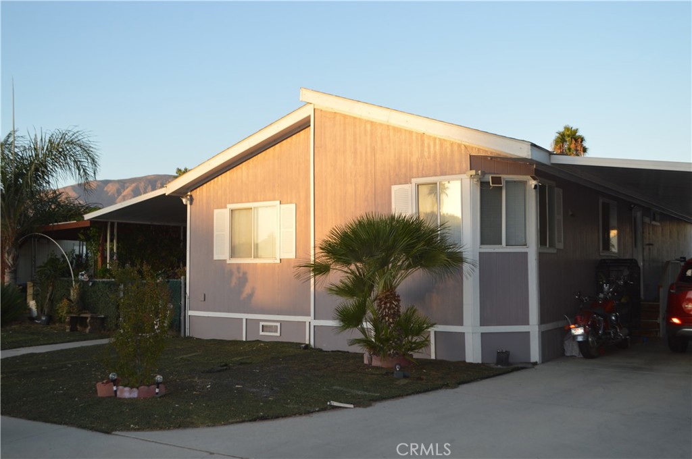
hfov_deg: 53.2
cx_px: 346
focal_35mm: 36
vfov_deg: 36.8
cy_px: 230
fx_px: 691
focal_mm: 24
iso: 140
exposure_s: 1/125
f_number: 4
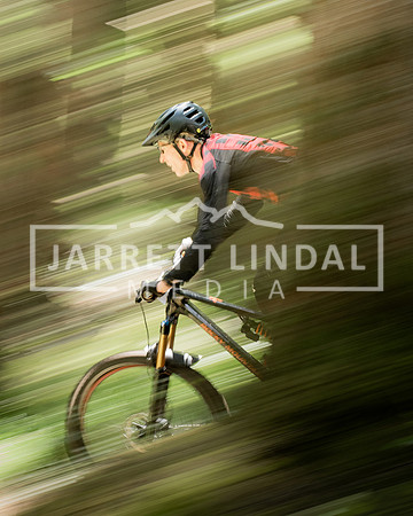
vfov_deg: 16.8
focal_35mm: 114
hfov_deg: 13.4
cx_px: 52
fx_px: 1748
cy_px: 275
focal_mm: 50
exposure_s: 1/25
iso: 500
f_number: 9
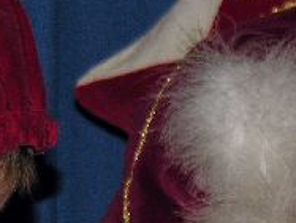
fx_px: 7188
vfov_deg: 1.8
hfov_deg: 2.4
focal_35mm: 839
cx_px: -80
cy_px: 183
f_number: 4.1
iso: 100
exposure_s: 1/120
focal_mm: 49
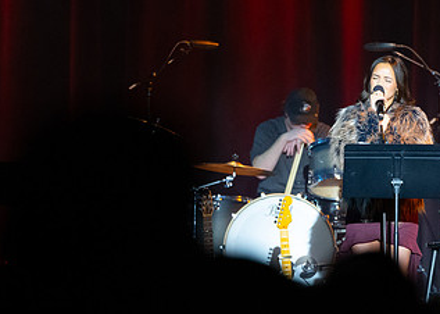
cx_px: 391
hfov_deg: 5.1
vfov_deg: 3.6
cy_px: 175
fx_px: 4970
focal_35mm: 398
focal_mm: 180
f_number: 2.8
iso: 3200
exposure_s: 1/200
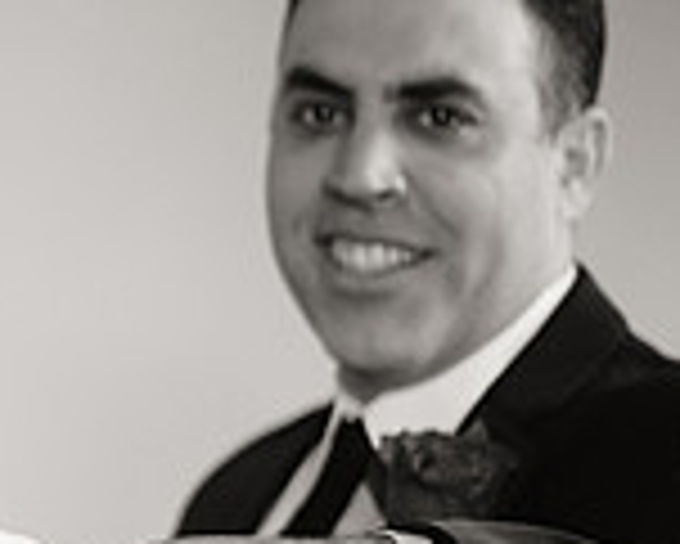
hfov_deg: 10.2
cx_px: -473
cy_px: 398
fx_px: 3625
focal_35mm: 180
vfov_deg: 8.6
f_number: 2.2
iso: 1600
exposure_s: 1/125
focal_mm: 50
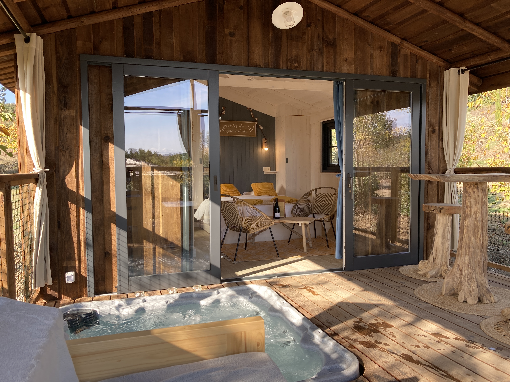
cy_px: 191
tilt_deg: -2.2
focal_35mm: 28
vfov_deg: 49.7
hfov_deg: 63.4
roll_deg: +0.7
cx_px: 255
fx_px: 413
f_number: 1.8
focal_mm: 3.99
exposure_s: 1/197
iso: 20
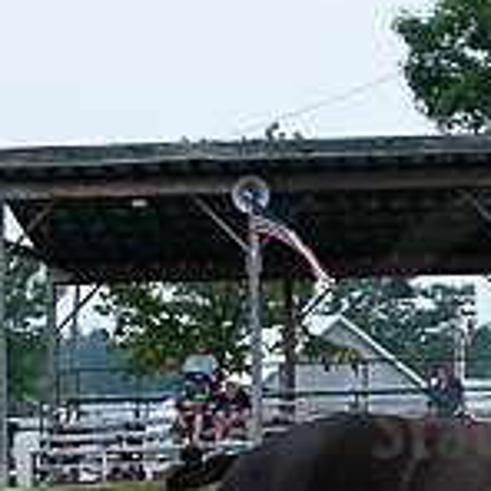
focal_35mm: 203
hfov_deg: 8.5
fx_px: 3258
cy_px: 532
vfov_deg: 8.6
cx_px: 677
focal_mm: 70
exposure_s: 1/1250
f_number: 5.6
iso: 1250
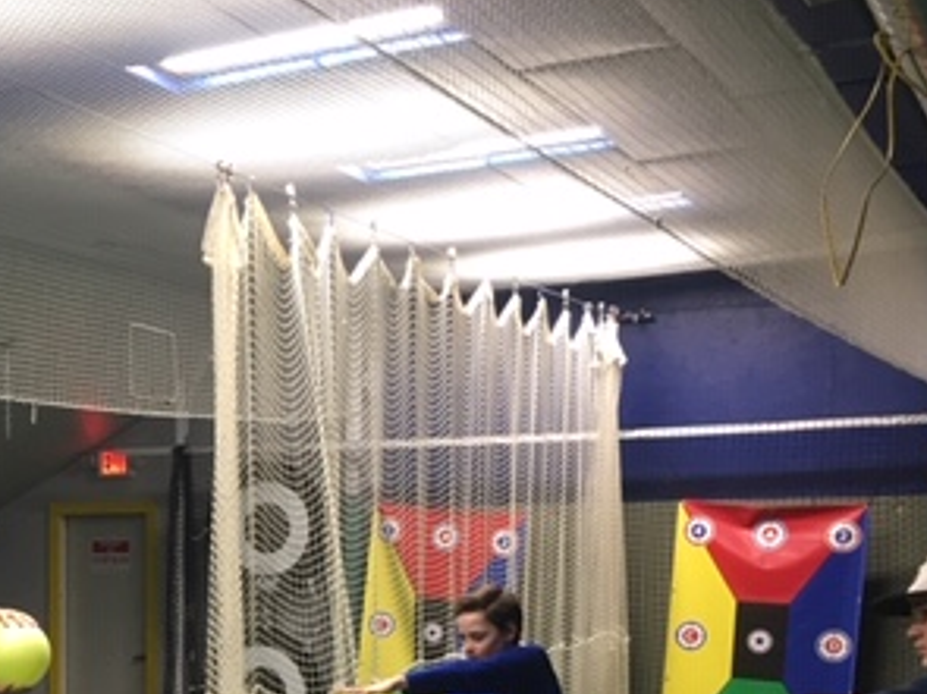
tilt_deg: -5.1
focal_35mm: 63
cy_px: 703
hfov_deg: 29.2
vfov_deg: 22.3
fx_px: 1686
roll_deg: +0.7
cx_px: 57
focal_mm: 4.15
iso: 80
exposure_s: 1/30
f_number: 2.2
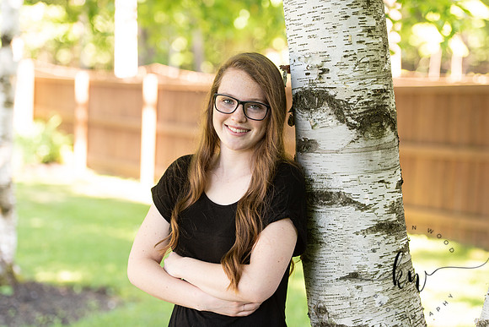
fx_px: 1331
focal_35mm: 98
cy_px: 164
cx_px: 244
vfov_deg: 14.0
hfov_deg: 20.8
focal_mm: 98
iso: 400
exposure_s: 1/200
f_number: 2.8
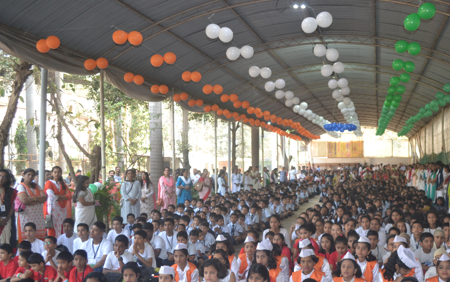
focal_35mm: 38
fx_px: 466
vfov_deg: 33.2
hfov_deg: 51.1
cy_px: 198
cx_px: 277
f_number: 4
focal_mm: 18
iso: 400
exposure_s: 1/60
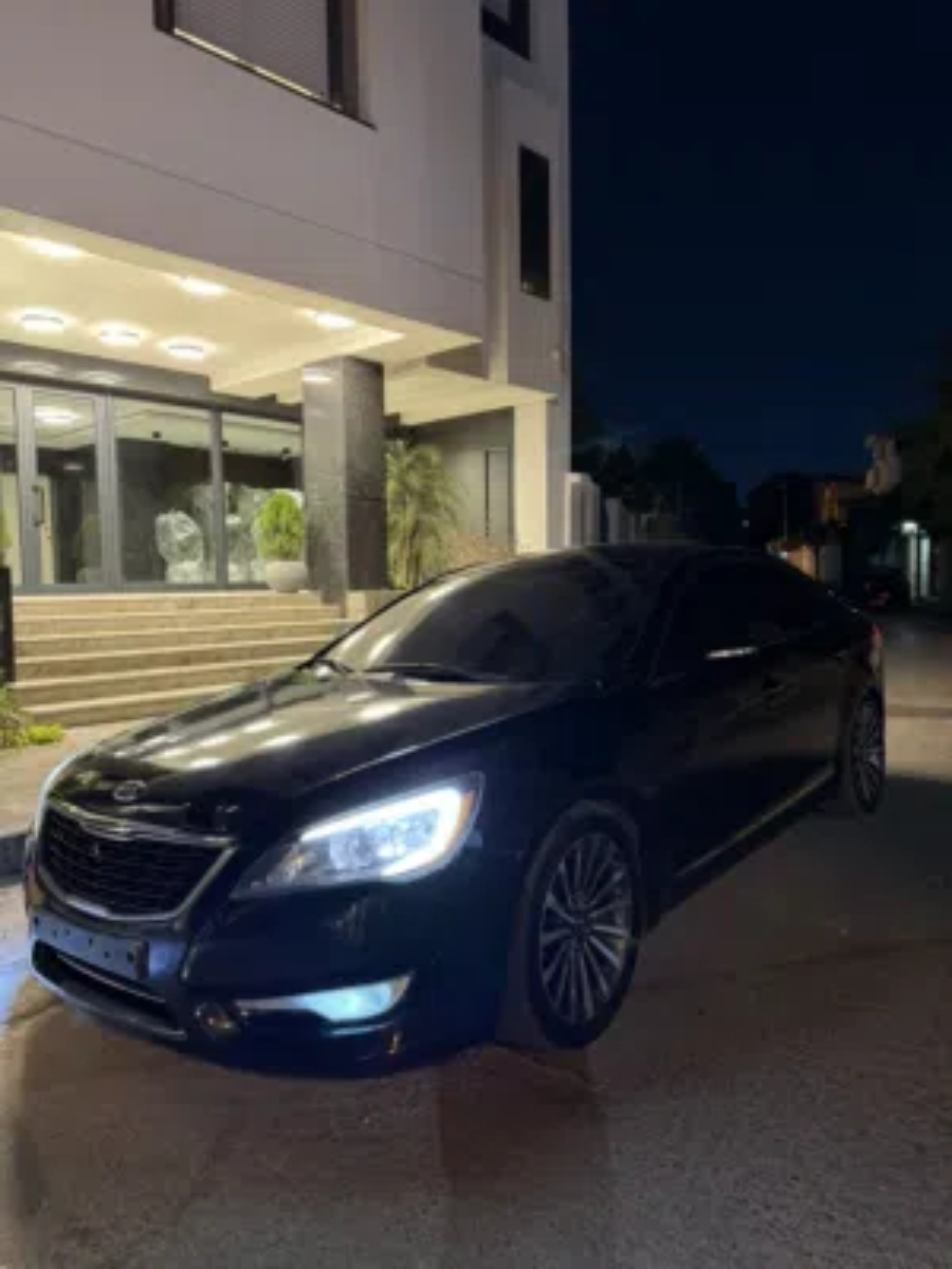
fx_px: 880
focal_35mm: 24
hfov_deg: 56.8
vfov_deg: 71.6
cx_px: 476
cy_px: 634
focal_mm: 6.76
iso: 640
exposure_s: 1/33
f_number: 1.78
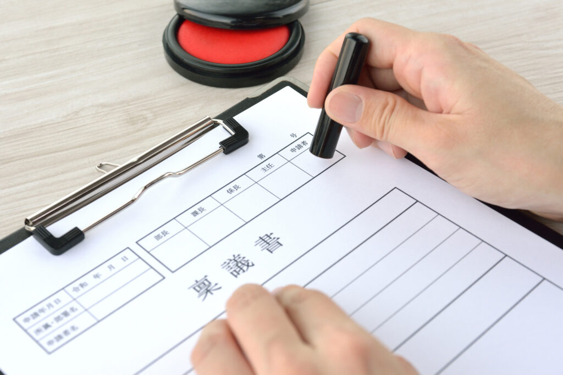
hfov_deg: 32.4
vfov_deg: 21.9
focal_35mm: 62
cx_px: 282
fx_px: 970
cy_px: 188
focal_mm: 62
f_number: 8
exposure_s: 1/320
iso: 800
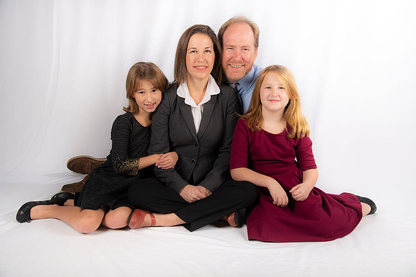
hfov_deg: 44.5
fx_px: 508
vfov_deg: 30.5
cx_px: 208
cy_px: 138
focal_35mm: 44
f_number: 5.6
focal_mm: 44
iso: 100
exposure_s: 1/200
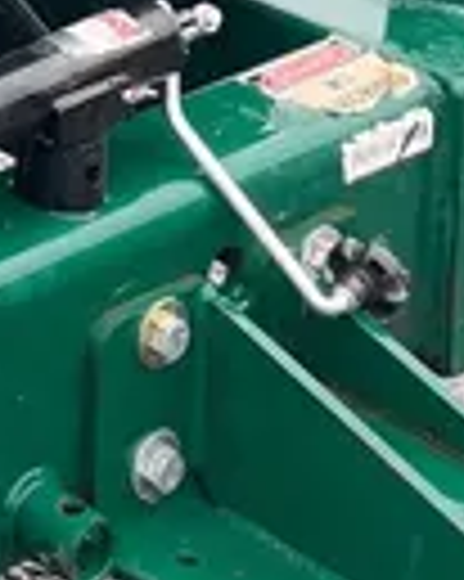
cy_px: -533
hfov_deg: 9.7
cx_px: -568
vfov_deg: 12.1
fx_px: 2475
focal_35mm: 144
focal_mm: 5.1
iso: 40
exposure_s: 1/248
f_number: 1.6
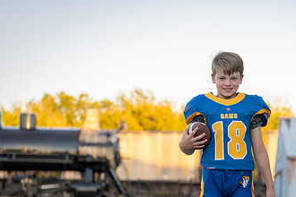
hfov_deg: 16.5
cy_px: 169
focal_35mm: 123
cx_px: 230
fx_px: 1011
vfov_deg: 11.1
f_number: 2.8
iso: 320
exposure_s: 1/320
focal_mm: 70
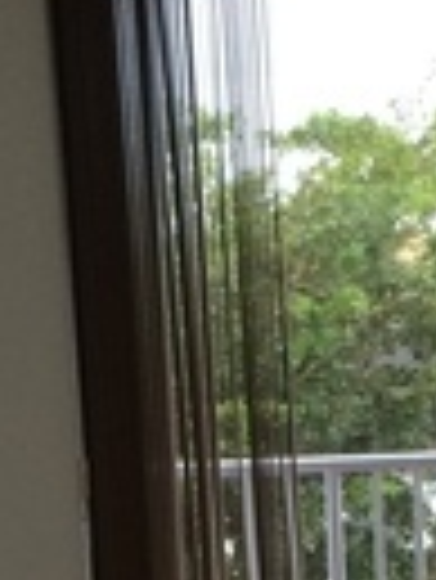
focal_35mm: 150
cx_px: 288
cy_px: 866
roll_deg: +3.5
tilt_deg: -13.4
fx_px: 2515
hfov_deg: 9.9
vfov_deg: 12.5
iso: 125
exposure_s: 1/30
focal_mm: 4.15
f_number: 2.2
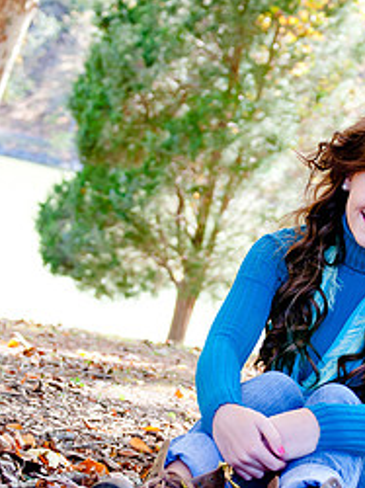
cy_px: 325
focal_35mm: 107
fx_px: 1507
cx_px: 223
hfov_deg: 13.8
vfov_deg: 18.3
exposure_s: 1/100
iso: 200
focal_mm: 32
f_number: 3.2
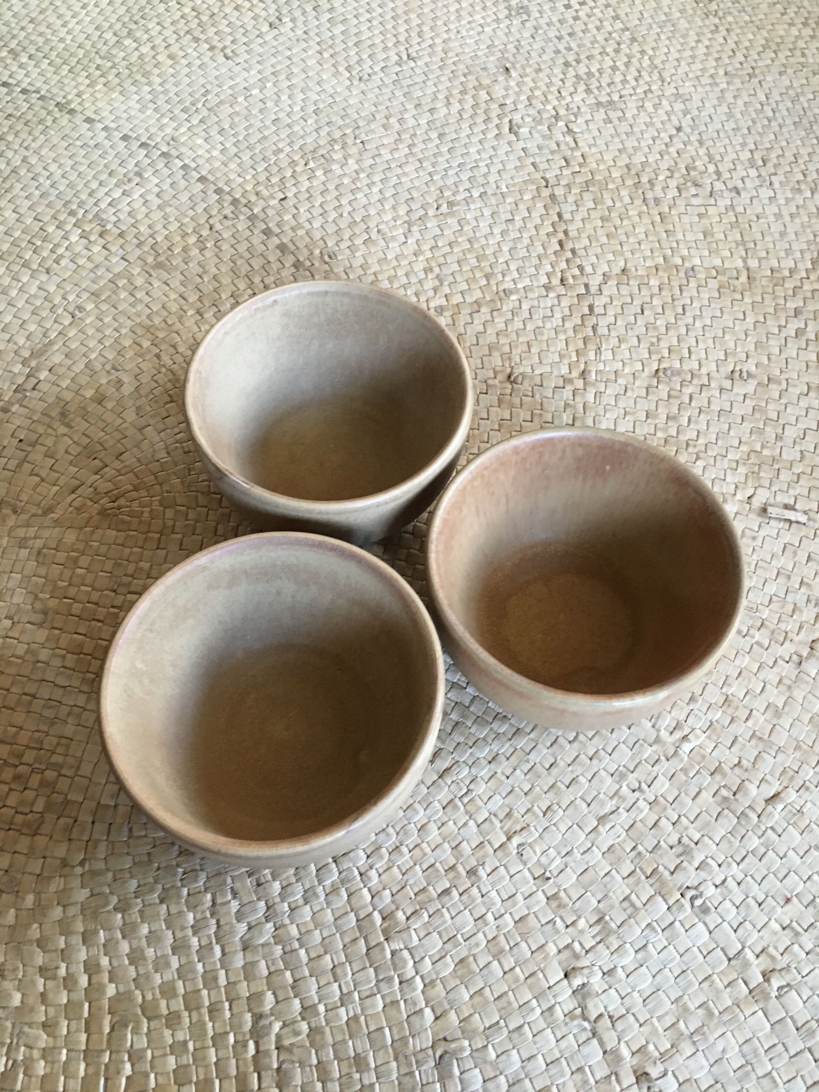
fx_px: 915
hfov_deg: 48.2
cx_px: 410
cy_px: 546
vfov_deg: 61.7
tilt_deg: -60.8
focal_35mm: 29
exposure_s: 1/20
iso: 200
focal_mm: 4.15
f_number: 2.2
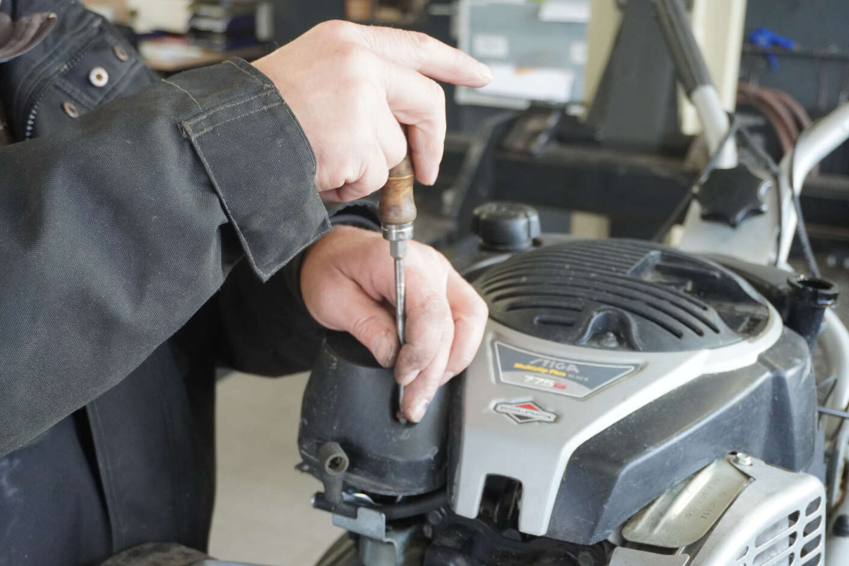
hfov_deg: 42.3
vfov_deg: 28.9
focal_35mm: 46
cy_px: 283
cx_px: 424
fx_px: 1097
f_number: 5
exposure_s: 1/160
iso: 2000
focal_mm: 31
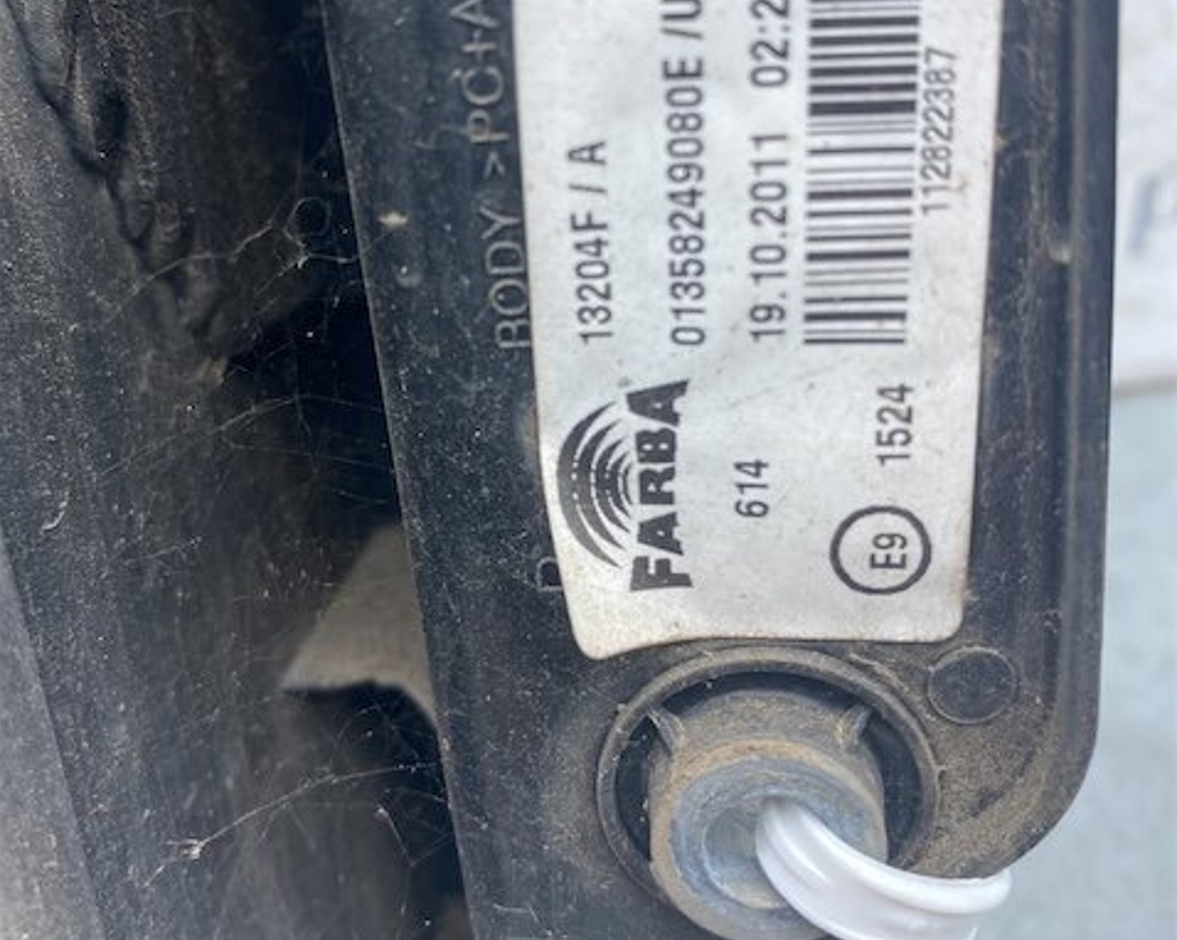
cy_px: 357
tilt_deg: -37.1
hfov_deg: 52.9
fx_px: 1184
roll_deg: -1.9
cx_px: 588
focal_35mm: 34
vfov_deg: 43.0
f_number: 1.8
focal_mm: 4.25
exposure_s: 1/278
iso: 32
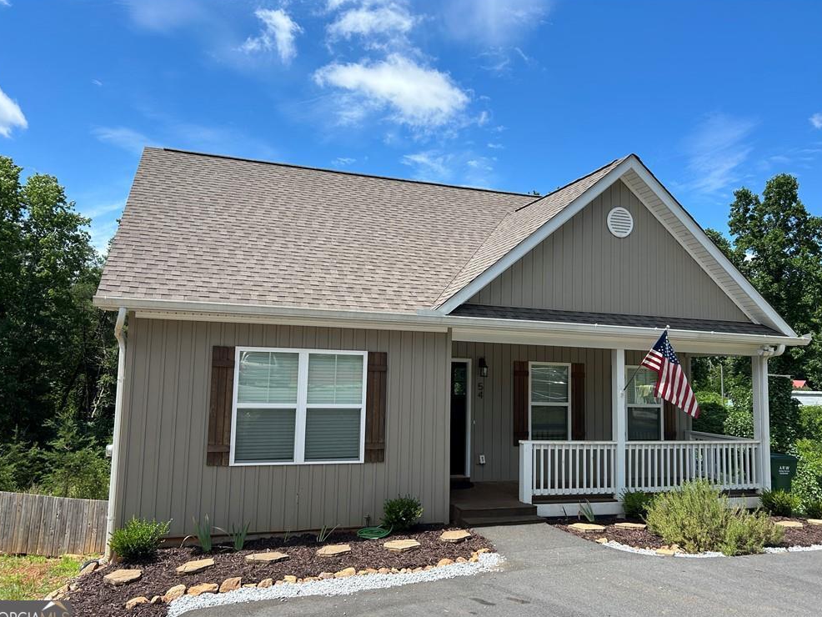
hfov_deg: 65.3
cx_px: 403
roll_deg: -1.3
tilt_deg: +5.1
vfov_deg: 51.4
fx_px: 641
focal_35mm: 27
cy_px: 312
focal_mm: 5.7
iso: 50
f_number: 1.5
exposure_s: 1/2841
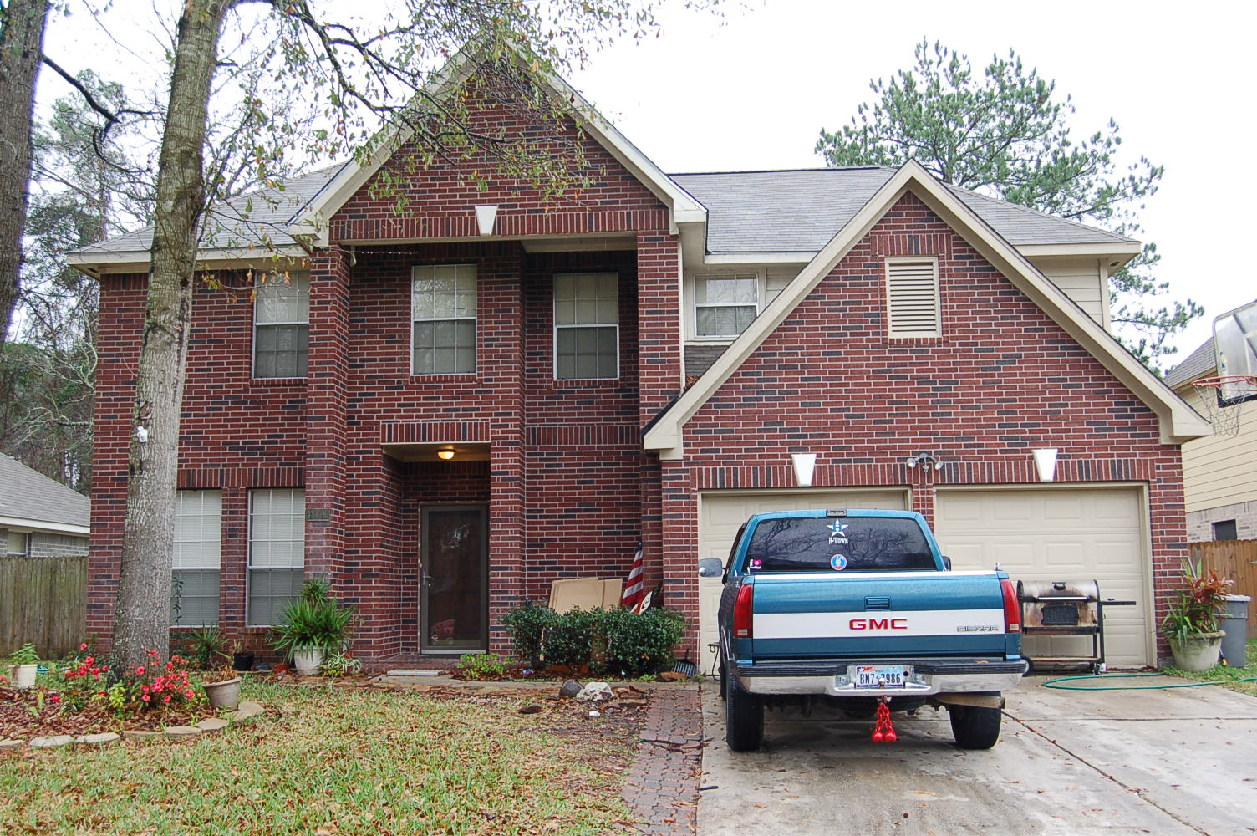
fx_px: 1204
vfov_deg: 38.3
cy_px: 418
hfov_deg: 55.1
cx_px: 628
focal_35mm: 34
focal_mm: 23
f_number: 5
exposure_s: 1/100
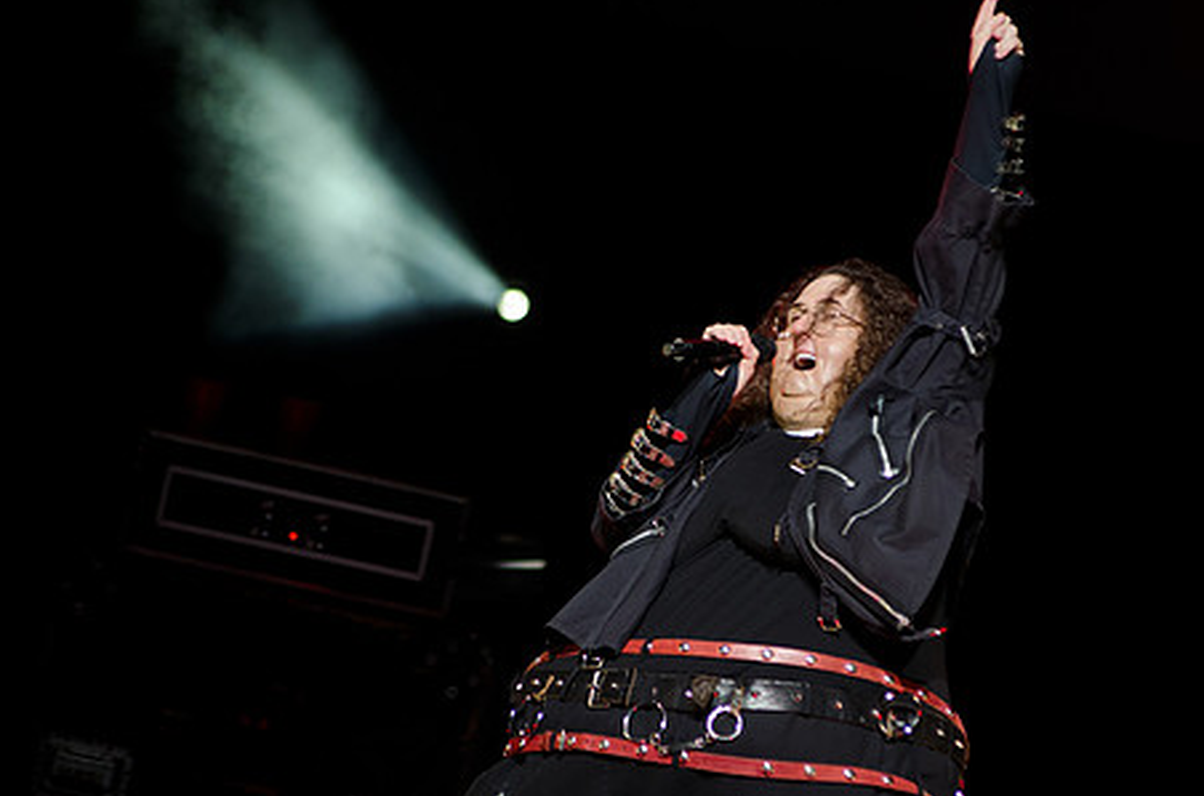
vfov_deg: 3.6
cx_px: 762
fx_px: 12845
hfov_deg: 5.4
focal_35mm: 385
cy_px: 474
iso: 1000
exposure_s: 1/800
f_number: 4.5
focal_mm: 200
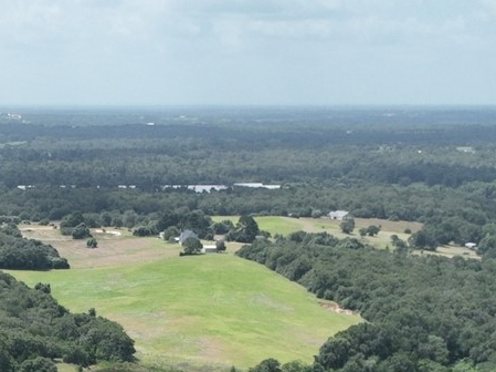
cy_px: 783
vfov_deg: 12.0
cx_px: -279
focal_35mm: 107
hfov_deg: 16.5
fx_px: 1532
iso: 120
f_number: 2.8
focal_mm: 12.29
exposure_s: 1/1600
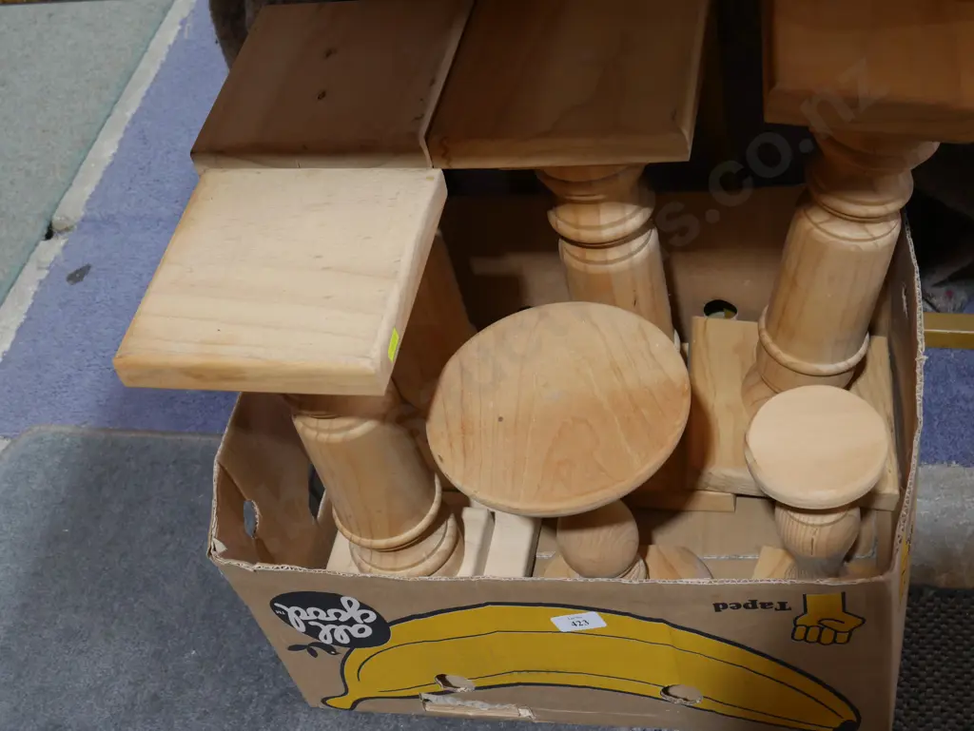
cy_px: 366
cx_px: 487
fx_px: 1408
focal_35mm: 50
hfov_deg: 38.2
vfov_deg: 29.1
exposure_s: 1/60
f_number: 5.3
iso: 640
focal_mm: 25
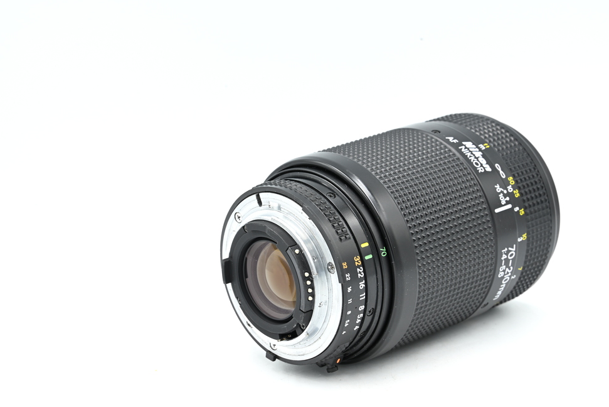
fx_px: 1743
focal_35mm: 103
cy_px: 203
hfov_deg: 19.8
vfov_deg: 13.3
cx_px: 311
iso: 200
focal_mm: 100
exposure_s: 1/15
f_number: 14
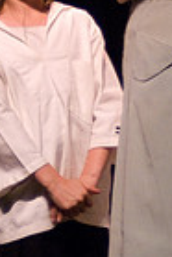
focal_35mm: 330
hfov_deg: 4.2
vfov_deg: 6.2
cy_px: 48
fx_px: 2359
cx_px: 77
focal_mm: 68
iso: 1600
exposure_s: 1/200
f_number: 2.8
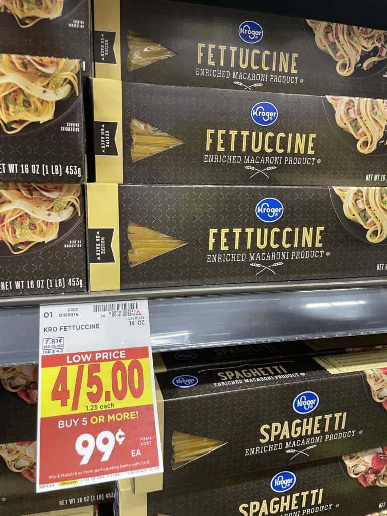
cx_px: 194
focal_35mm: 26
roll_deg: -0.4
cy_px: 258
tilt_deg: -12.4
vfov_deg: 67.3
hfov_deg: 53.1
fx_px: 388
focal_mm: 4.2
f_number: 1.6
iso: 320
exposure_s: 1/60
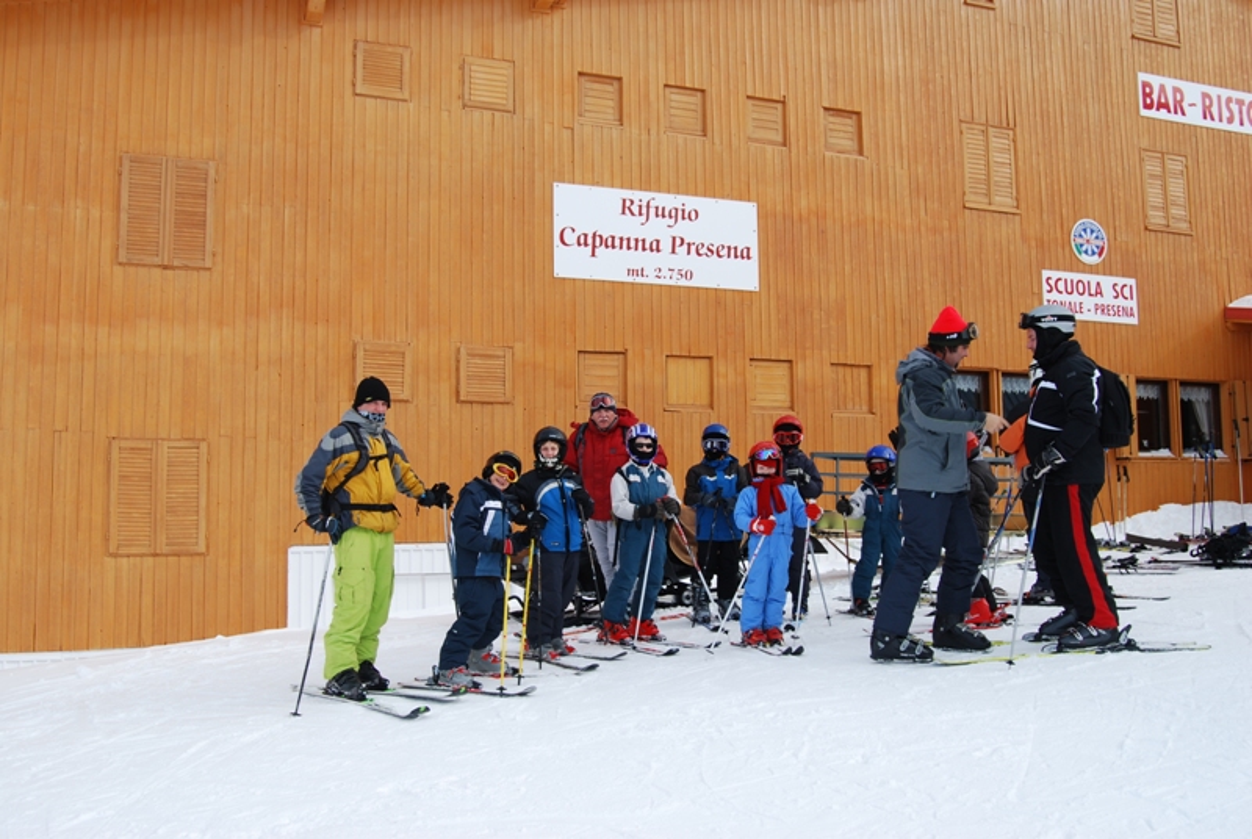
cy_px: 420
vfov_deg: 38.5
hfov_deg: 55.0
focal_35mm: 34
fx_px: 1202
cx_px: 626
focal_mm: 23
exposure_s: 1/200
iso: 100
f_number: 7.1
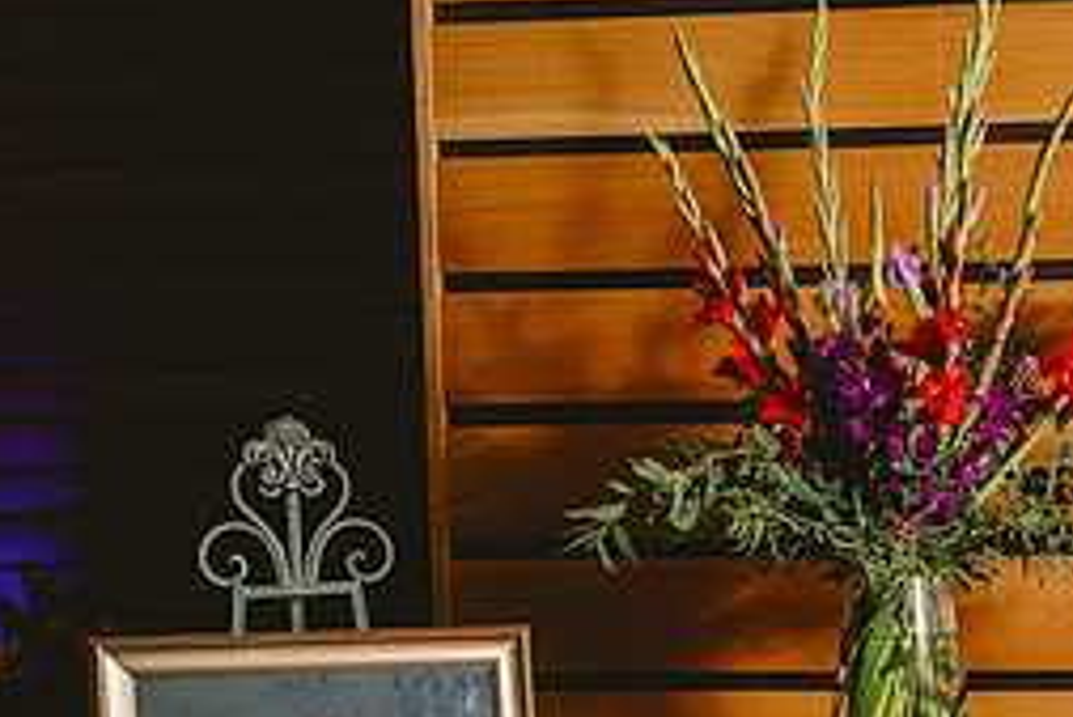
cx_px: 1217
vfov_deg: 11.4
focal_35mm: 119
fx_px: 3549
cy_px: 702
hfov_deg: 16.6
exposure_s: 1/125
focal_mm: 52
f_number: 4
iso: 400
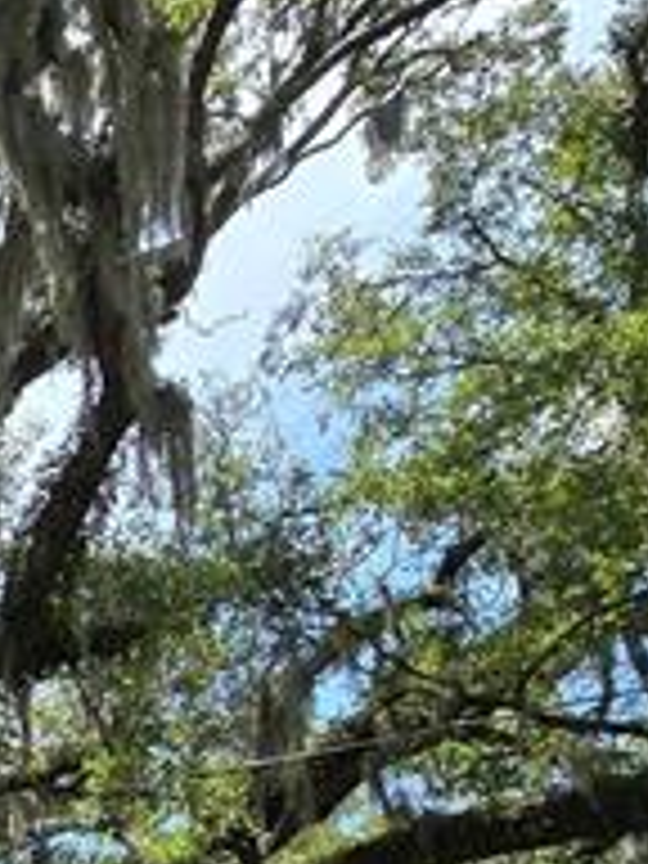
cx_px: -549
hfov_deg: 19.8
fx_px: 1298
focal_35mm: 52
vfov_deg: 31.1
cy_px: 1030
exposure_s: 1/1321
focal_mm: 2.2
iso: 50
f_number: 2.2
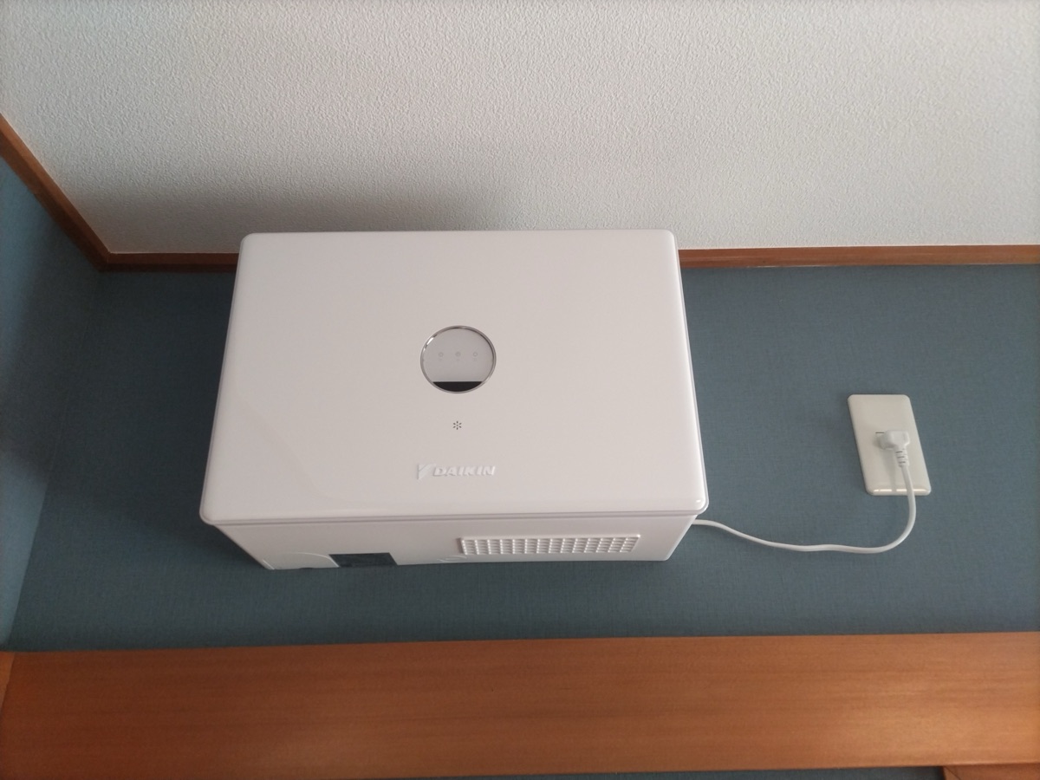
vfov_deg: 53.1
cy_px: 390
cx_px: 520
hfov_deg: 67.3
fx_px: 781
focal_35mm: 26
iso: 297
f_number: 1.79
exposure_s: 1/50
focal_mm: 4.8
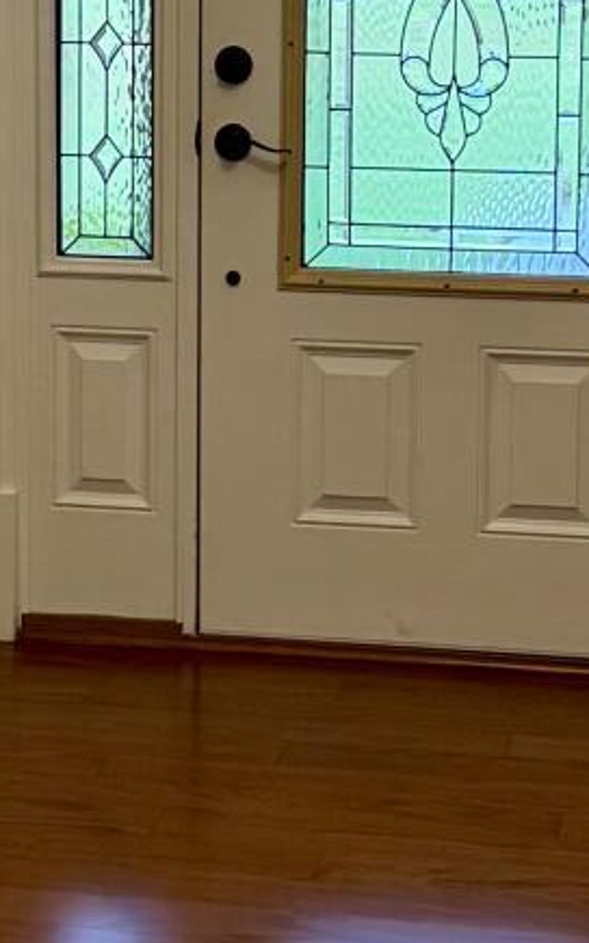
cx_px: 165
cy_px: 184
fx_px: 3004
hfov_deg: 11.2
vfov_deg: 17.7
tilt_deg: -6.8
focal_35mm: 117
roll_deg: +0.2
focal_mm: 6.76
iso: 200
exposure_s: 1/120
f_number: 1.78
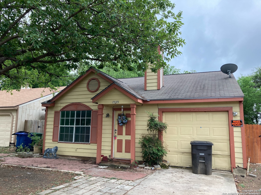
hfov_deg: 63.4
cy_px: 98
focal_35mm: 28
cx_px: 130
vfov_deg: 49.7
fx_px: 211
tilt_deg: +8.4
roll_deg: -1.9
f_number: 1.8
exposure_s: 1/121
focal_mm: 3.99
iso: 32
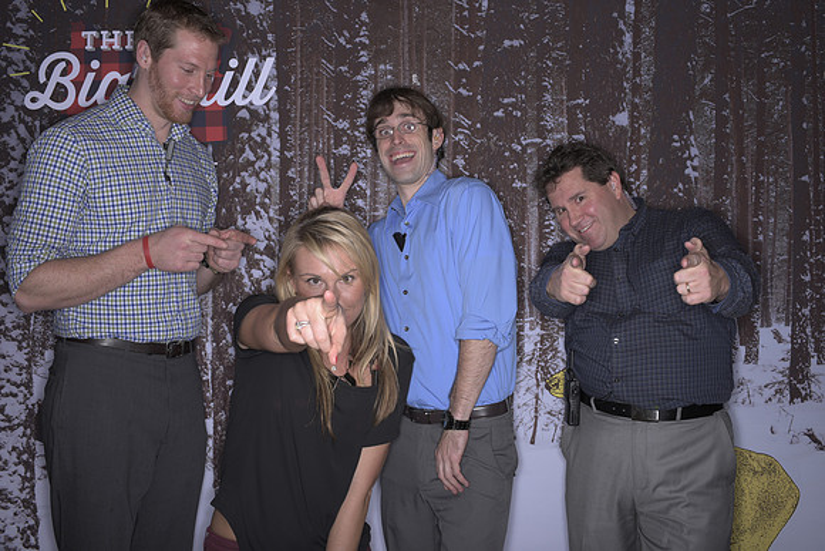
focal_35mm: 35
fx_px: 802
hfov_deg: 54.4
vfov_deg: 37.9
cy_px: 276
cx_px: 412
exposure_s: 1/250
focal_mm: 35
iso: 64
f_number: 11
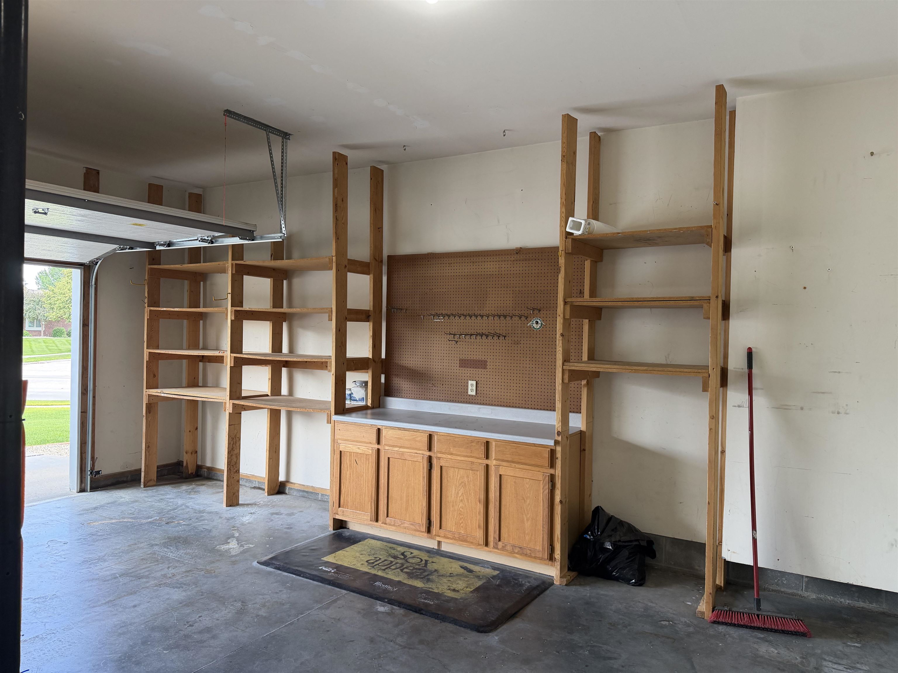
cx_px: 449
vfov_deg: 56.8
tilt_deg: -0.8
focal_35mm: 24
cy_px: 336
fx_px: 623
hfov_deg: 71.6
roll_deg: -0.9
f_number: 1.78
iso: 200
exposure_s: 1/221
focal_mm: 6.76
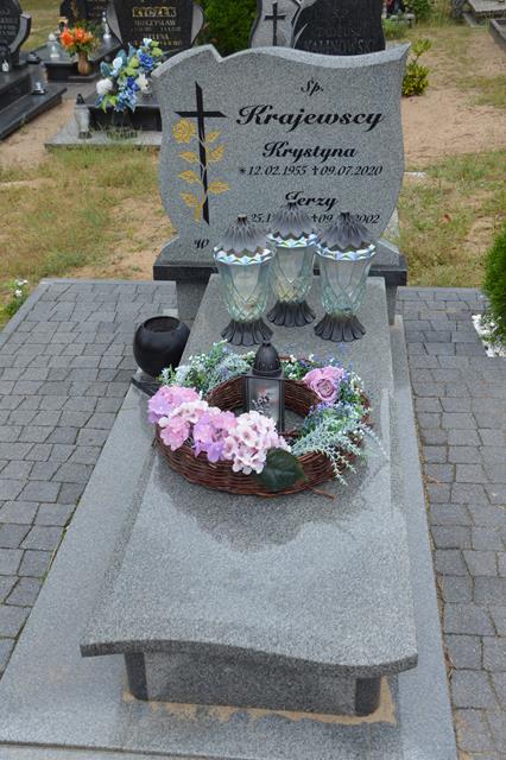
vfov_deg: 51.3
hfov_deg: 35.5
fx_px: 791
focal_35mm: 38
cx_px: 253
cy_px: 380
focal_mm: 25
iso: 250
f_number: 5.6
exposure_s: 1/125
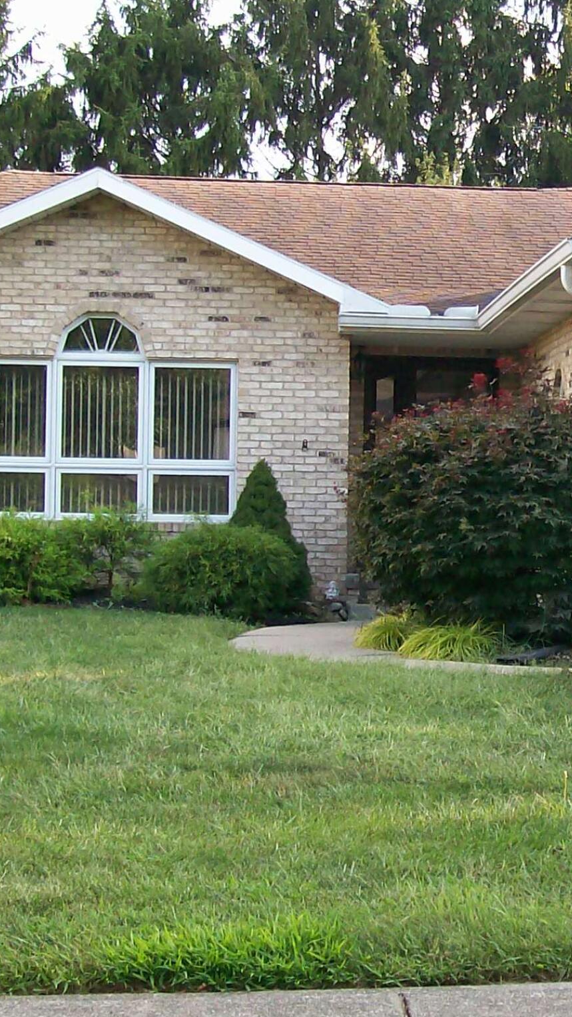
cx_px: 503
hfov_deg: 15.5
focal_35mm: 77
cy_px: 522
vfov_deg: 27.5
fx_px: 2076
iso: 80
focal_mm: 6
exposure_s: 1/198
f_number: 2.7
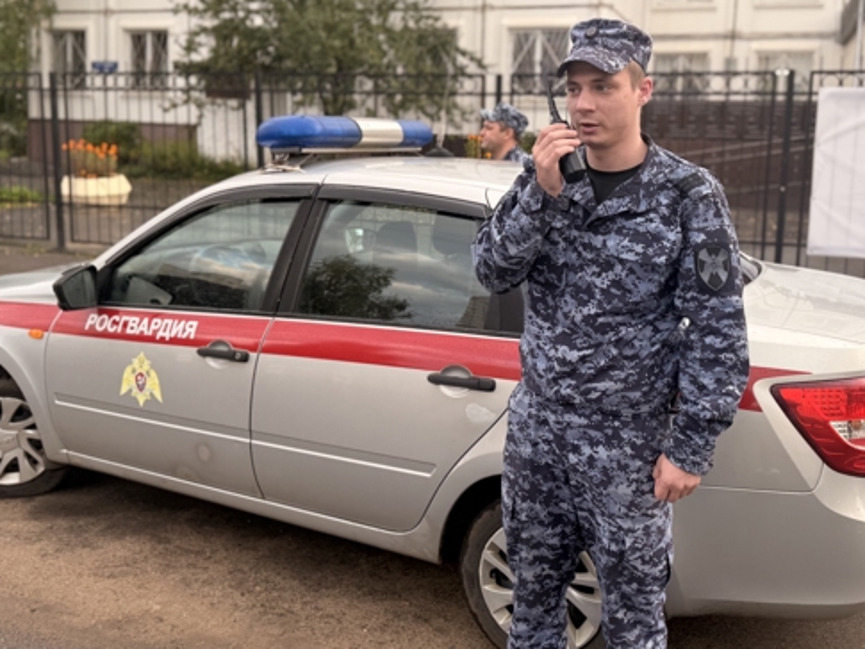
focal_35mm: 33
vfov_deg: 42.5
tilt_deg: -6.1
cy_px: 225
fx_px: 825
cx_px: 490
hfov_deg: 55.2
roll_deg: -1.3
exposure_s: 1/143
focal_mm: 6.76
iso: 50
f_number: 1.78
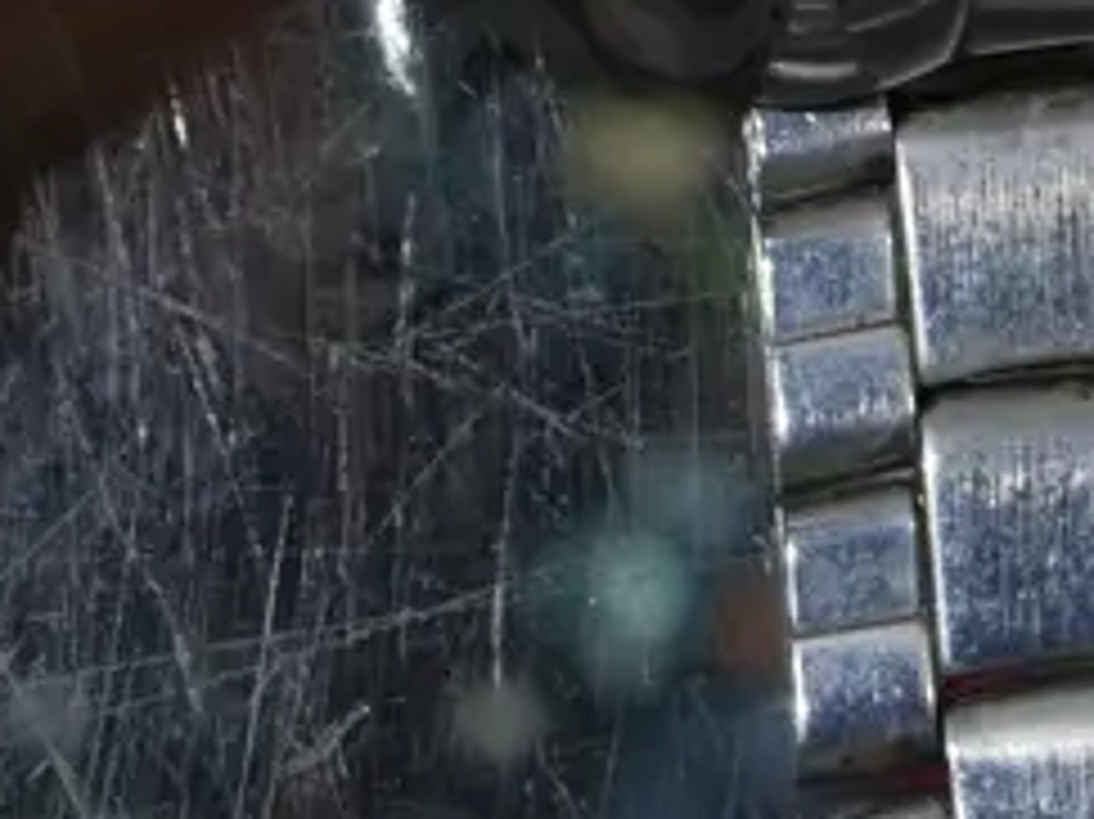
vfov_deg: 7.0
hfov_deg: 9.4
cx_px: 729
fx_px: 6665
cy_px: -68
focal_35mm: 211
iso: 200
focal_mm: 25
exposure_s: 1/60
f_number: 5.3
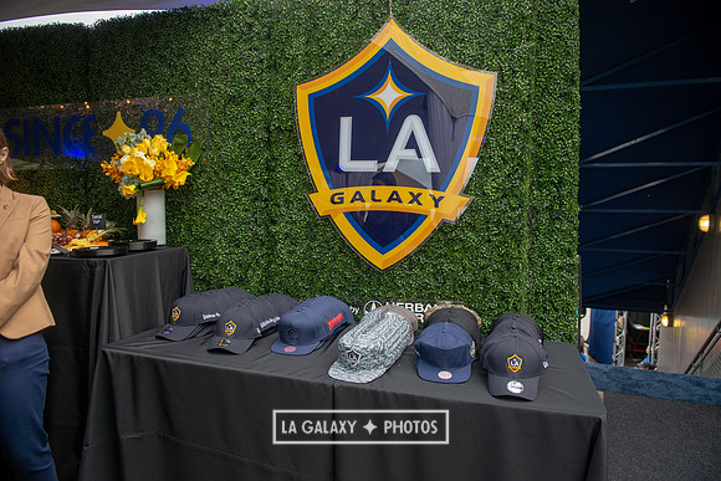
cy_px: 240
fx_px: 481
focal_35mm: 24
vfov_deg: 53.2
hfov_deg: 73.7
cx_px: 360
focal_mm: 24
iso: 500
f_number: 3.5
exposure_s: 1/500
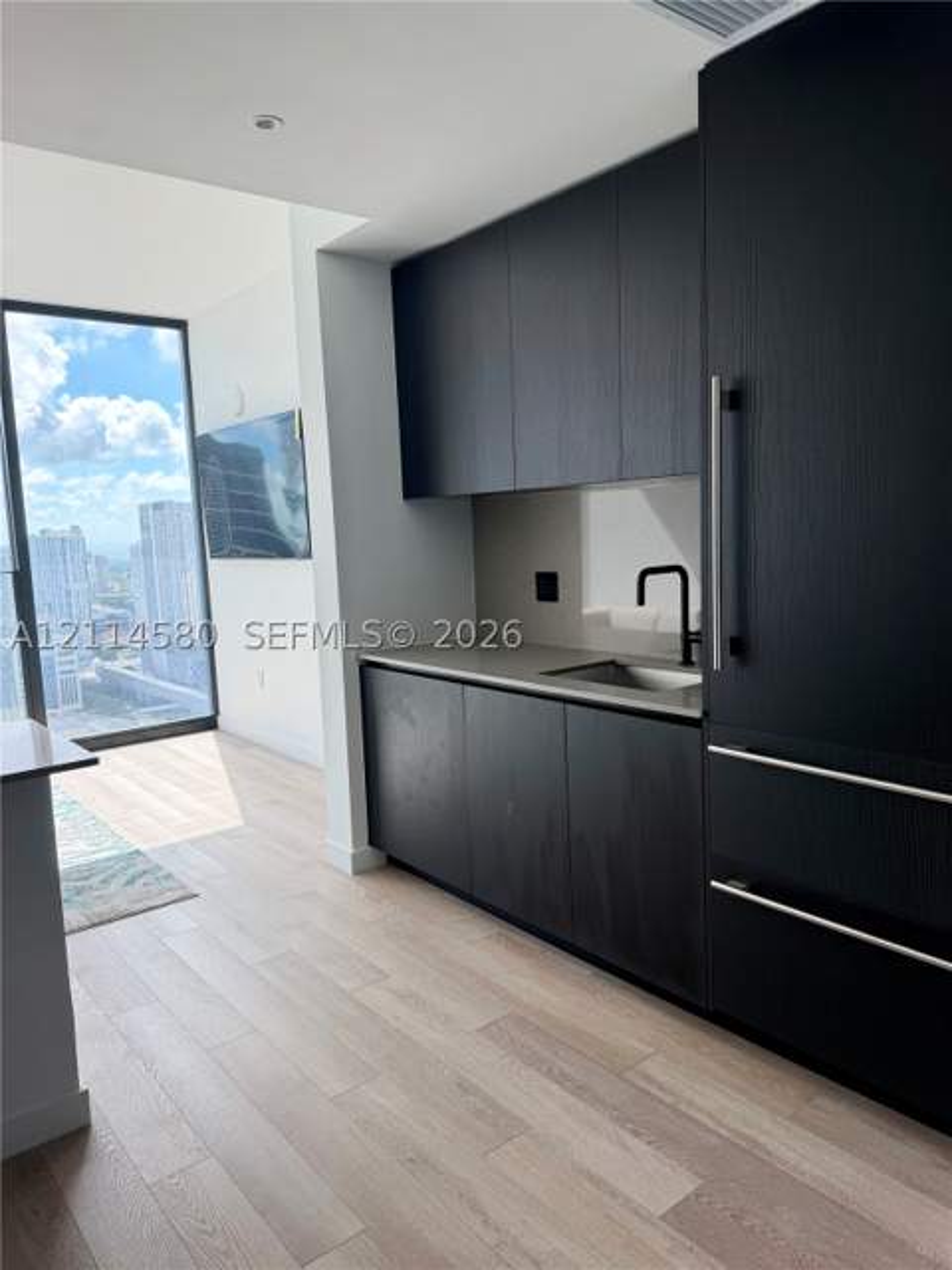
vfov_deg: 71.6
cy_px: 635
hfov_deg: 56.8
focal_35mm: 24
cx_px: 476
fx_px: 880
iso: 80
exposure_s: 1/470
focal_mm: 6.76
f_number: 1.78
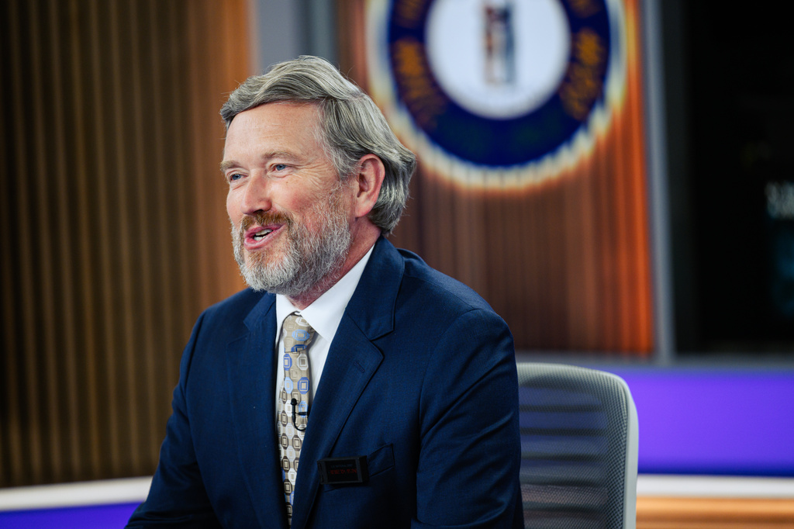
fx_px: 4409
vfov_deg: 6.9
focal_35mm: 200
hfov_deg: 10.3
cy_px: 264
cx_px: 397
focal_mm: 200
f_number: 2.8
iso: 1000
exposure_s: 1/250
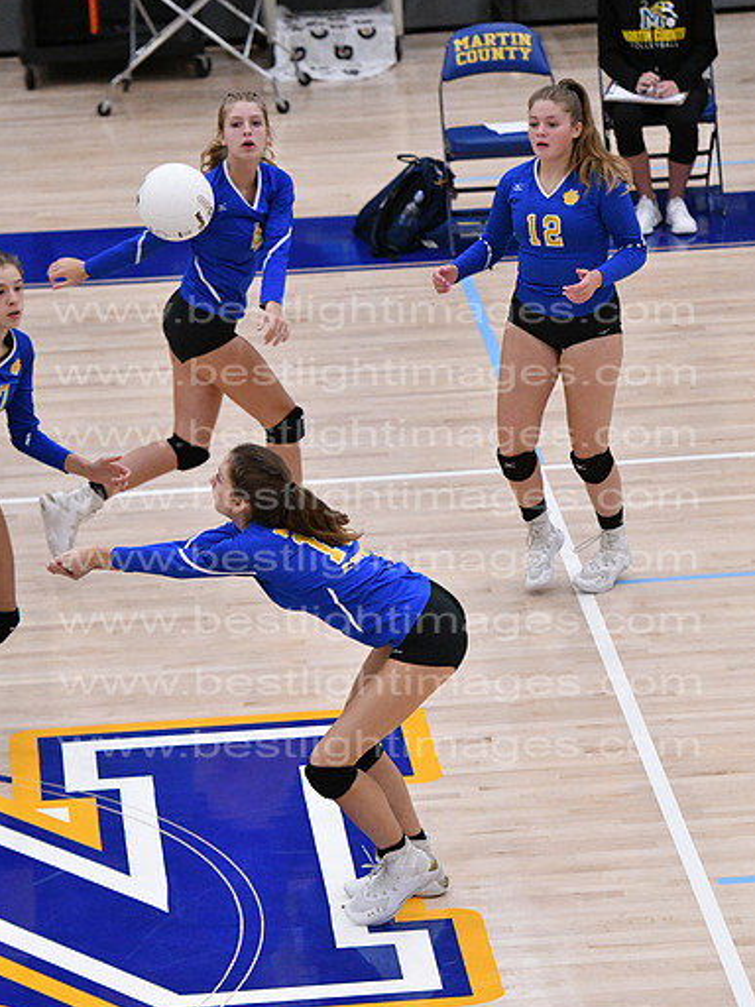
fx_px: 6414
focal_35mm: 221
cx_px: 378
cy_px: 531
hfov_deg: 6.7
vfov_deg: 9.0
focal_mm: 135
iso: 6400
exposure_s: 1/1250
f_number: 3.2
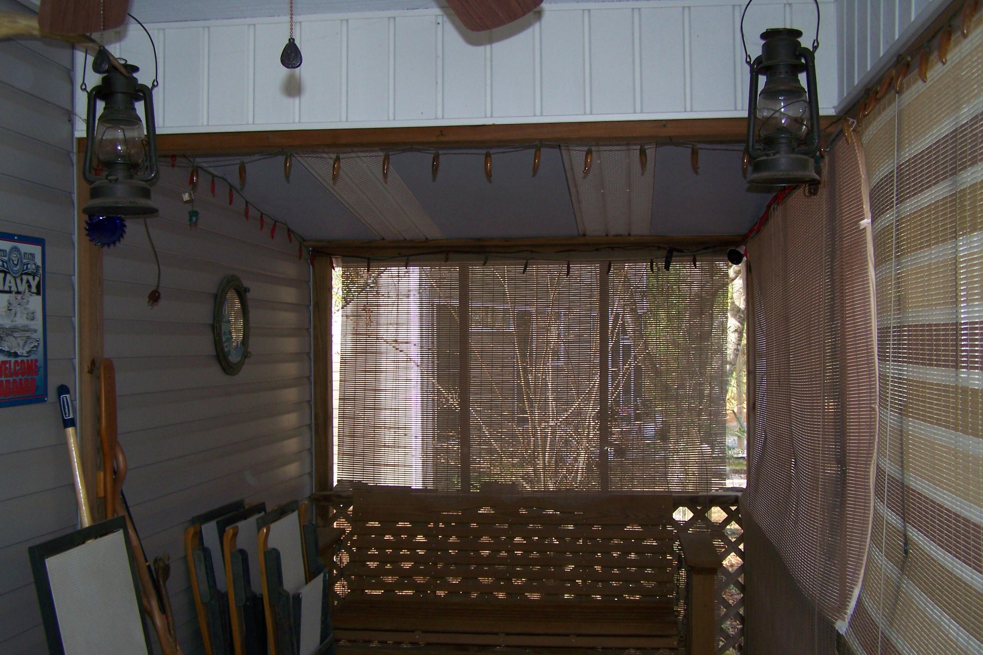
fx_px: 1092
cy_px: 369
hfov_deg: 48.5
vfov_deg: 33.4
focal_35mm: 40
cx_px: 488
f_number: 2.8
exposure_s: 1/60
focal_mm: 6.3
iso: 80
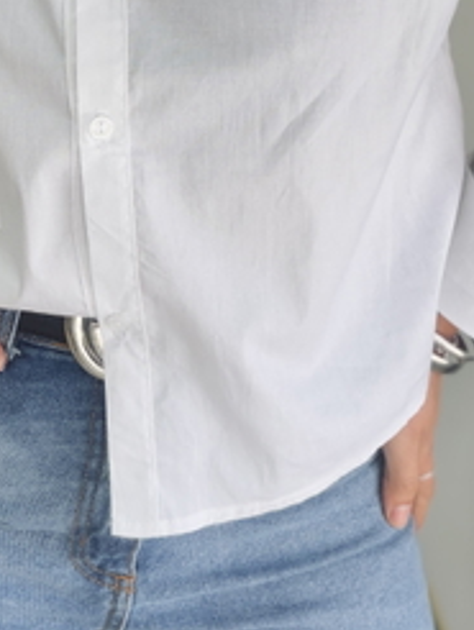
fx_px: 1185
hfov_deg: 22.5
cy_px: 99
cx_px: 136
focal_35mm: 65
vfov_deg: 28.9
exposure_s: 1/121
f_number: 1.9
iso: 40
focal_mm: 2.71
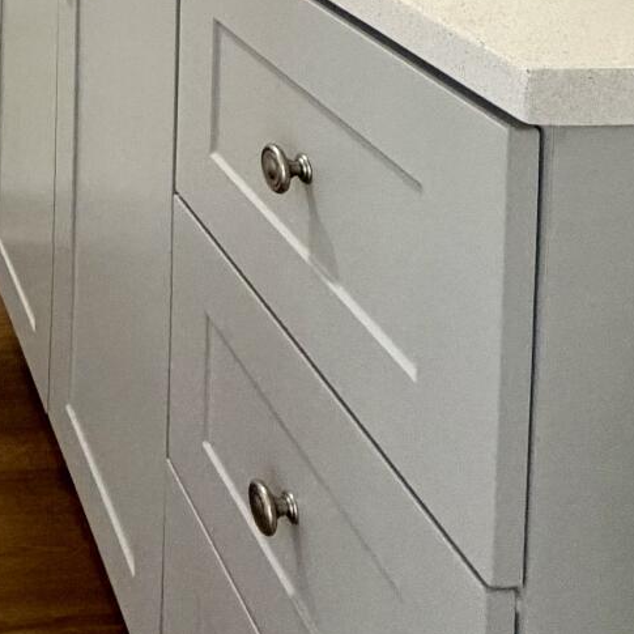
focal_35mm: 51
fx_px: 1057
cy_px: -322
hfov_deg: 27.4
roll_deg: -0.8
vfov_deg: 25.2
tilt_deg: -2.9
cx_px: -207
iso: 500
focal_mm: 2.22
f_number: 2.2
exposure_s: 1/60
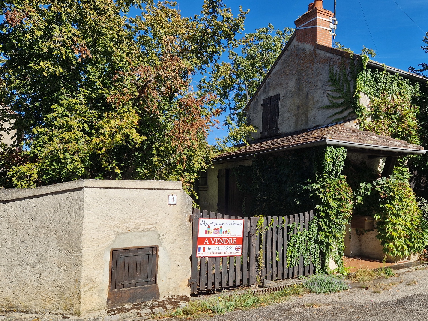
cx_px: 261
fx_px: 383
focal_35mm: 31
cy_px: 172
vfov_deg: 45.4
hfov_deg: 57.8
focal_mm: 5.4
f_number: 1.8
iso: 50
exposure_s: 1/1416
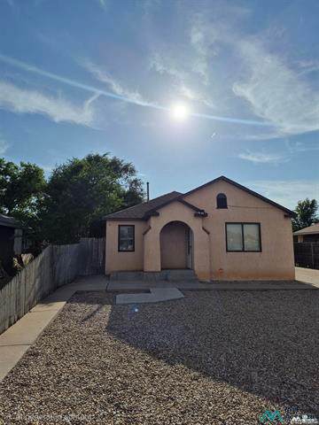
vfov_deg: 73.9
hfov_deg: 58.9
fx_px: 283
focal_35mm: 23
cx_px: 160
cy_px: 212
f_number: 1.8
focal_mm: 5.4
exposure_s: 1/10000
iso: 25
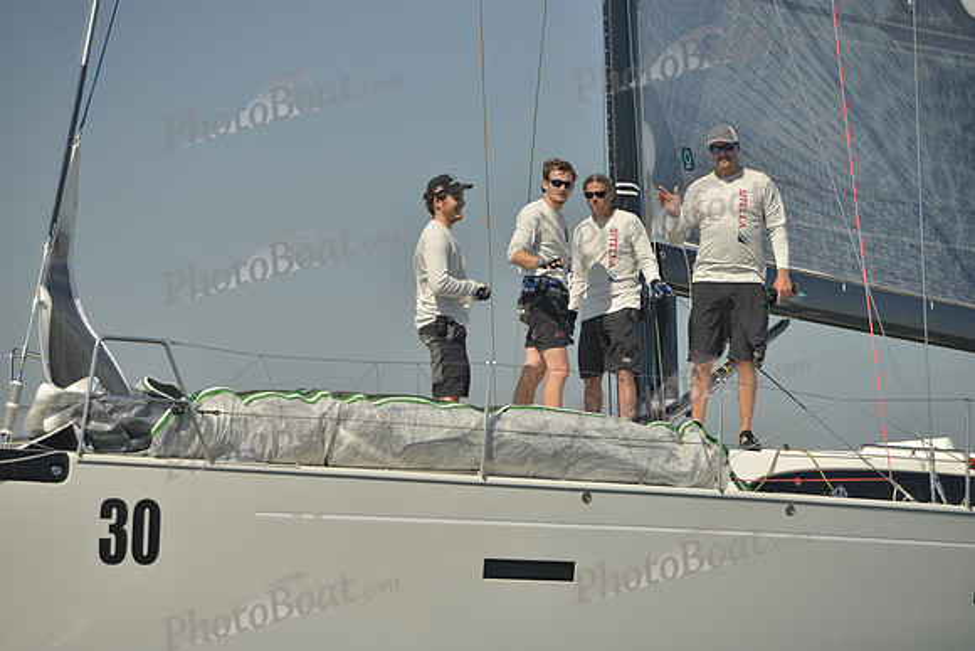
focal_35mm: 160
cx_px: 488
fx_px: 4334
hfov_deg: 12.8
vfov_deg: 8.6
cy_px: 326
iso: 200
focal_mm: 160
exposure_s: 1/1250
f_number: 5
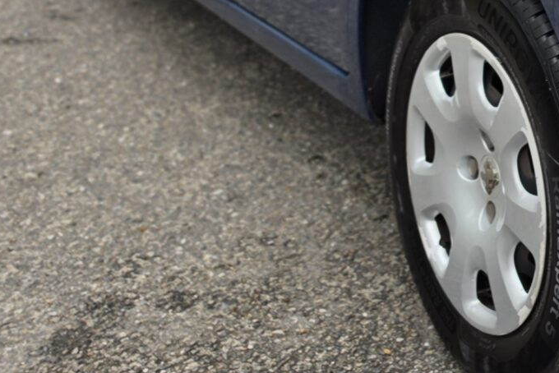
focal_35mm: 90
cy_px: -251
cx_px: 772
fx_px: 1398
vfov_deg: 13.9
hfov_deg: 20.2
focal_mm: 6.5
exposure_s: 1/359
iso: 25
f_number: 1.4
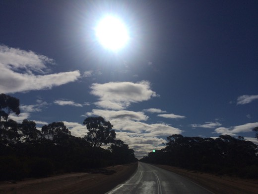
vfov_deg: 48.2
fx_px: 216
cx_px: 129
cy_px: 97
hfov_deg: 61.7
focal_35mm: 29
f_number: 2.2
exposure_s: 1/41667
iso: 50
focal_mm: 4.15
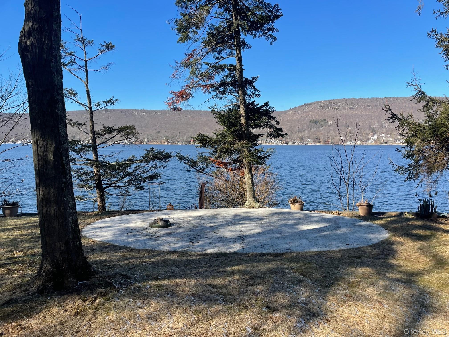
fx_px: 337
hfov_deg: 67.3
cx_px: 224
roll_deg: +0.3
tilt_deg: -4.1
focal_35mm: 26
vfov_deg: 53.1
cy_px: 168
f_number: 1.6
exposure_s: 1/1949
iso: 32
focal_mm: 4.2
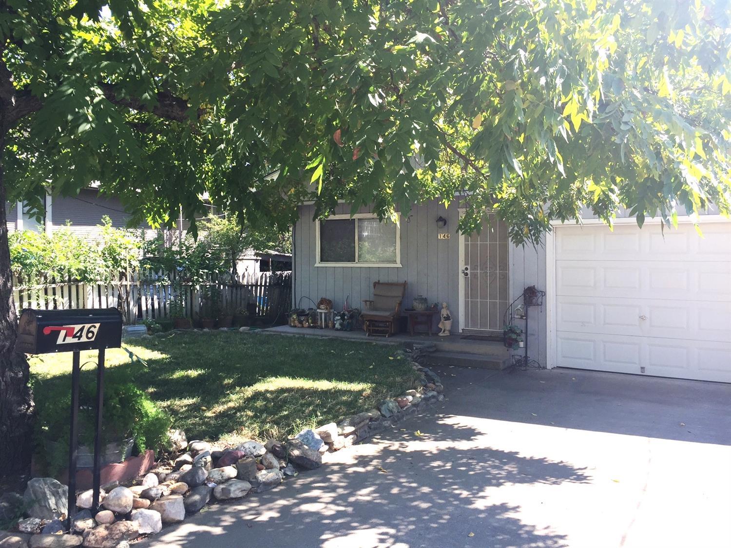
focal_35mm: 29
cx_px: 366
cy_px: 274
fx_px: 612
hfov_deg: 61.7
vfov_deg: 48.2
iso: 32
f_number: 2.2
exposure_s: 1/488
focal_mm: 4.15
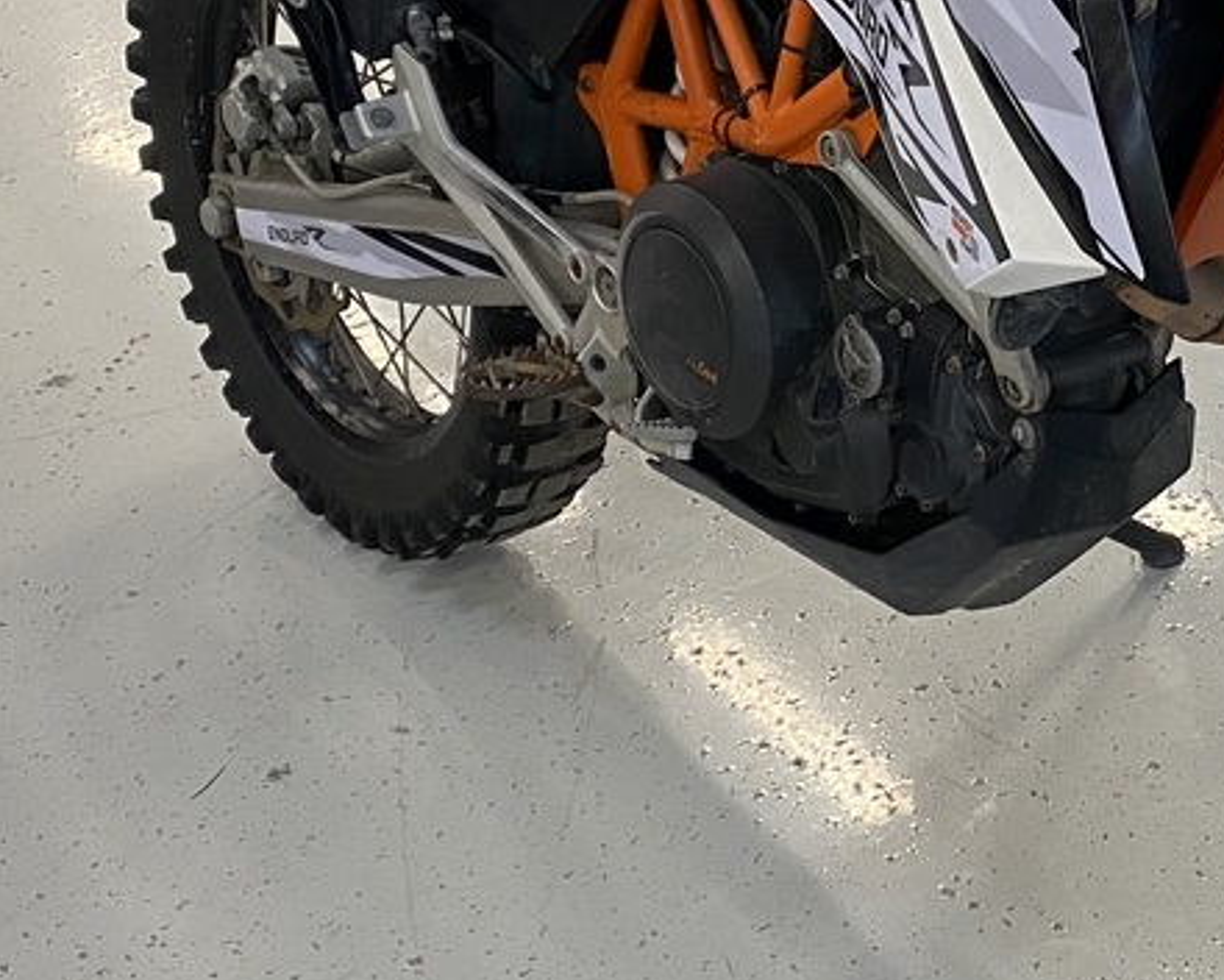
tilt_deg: -33.9
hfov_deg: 22.4
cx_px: 1129
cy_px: 387
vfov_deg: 18.5
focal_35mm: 83
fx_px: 3007
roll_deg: +4.9
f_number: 1.8
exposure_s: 1/50
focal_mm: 4.25
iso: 80
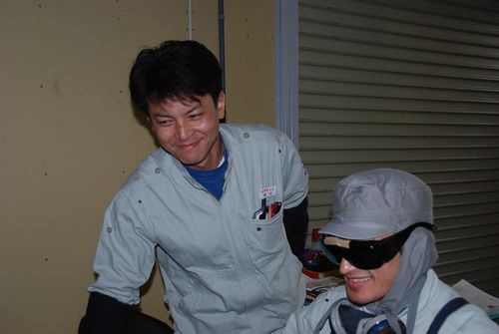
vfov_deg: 28.2
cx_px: 250
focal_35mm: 48
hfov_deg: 41.1
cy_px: 167
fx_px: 666
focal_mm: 32
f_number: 4.2
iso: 200
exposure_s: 1/60
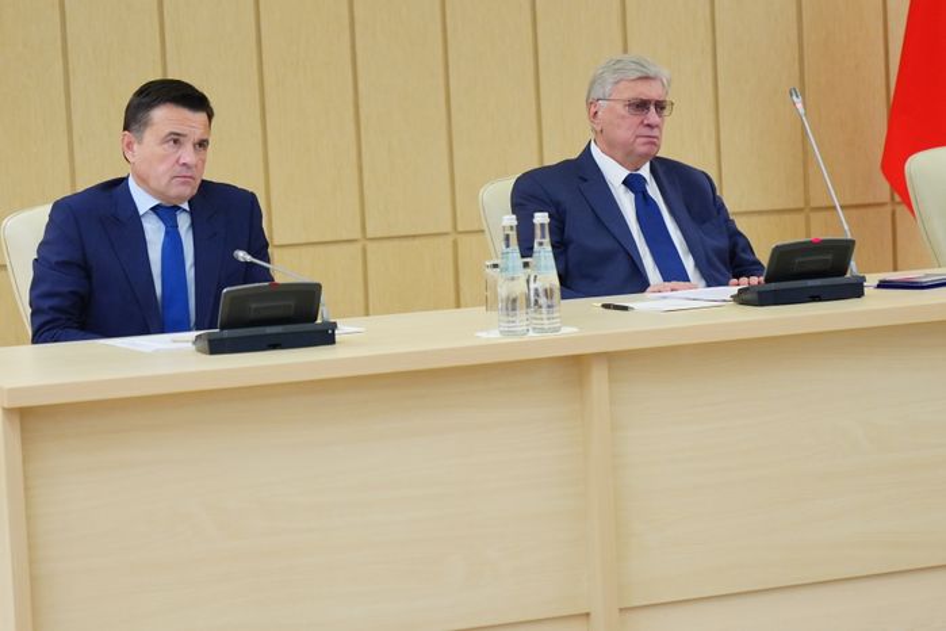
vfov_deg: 13.0
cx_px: 473
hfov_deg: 19.5
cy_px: 316
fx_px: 2759
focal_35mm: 105
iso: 2000
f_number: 2.8
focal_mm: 70
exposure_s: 1/320
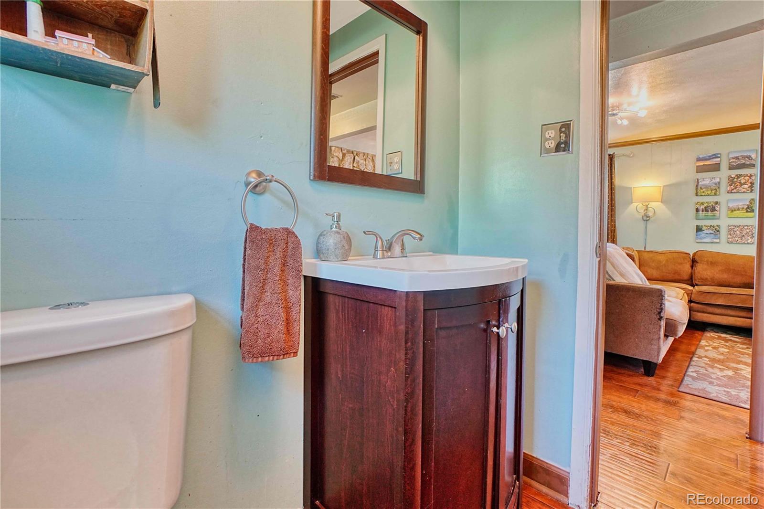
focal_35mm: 15
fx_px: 318
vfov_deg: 77.3
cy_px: 254
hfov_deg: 100.4
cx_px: 382
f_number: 7.1
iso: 800
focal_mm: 10
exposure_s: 1/4
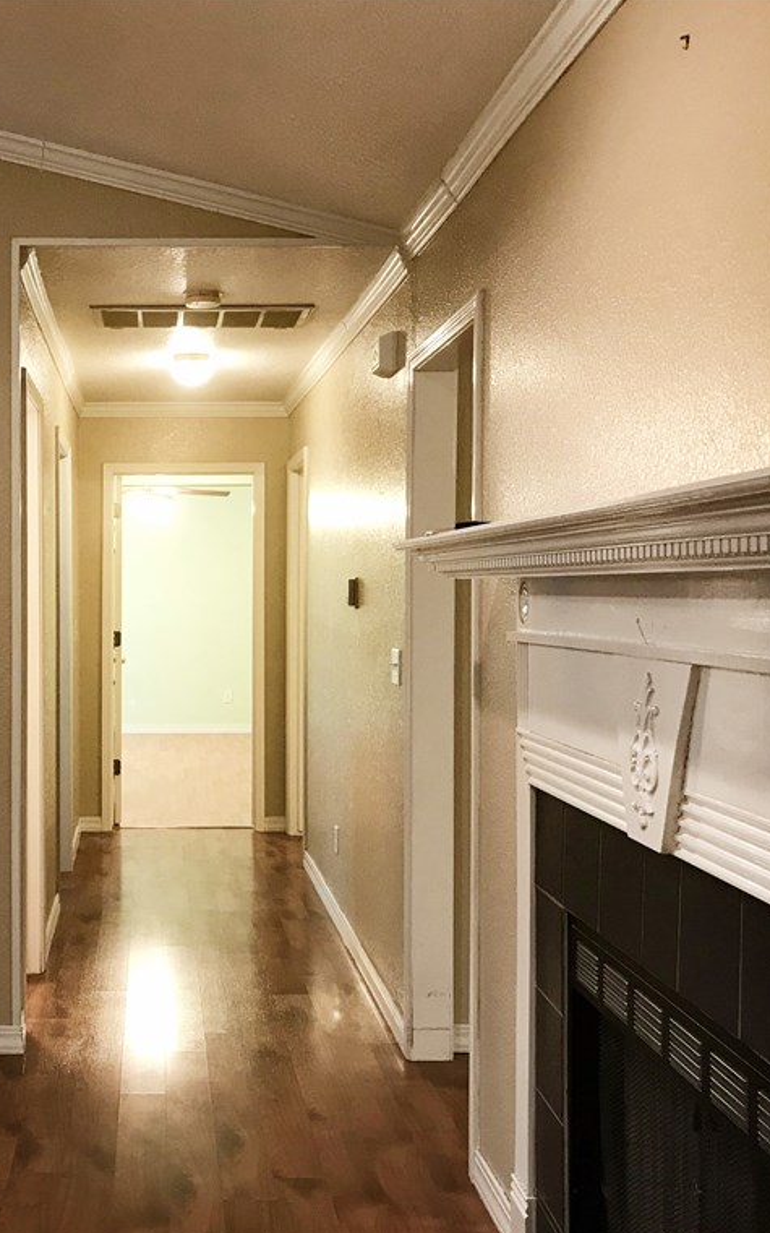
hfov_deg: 31.2
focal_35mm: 40
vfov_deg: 49.3
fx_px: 1343
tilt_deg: -1.0
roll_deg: -0.5
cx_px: 156
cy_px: 620
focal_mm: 3.99
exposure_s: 1/17
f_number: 1.8
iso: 40
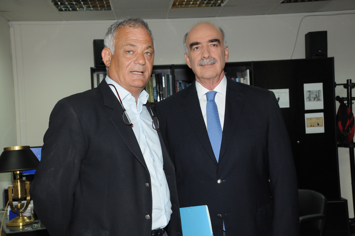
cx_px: 178
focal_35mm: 48
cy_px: 118
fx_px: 473
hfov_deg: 41.2
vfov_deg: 28.0
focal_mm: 32
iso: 1250
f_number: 6.3
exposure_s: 1/125
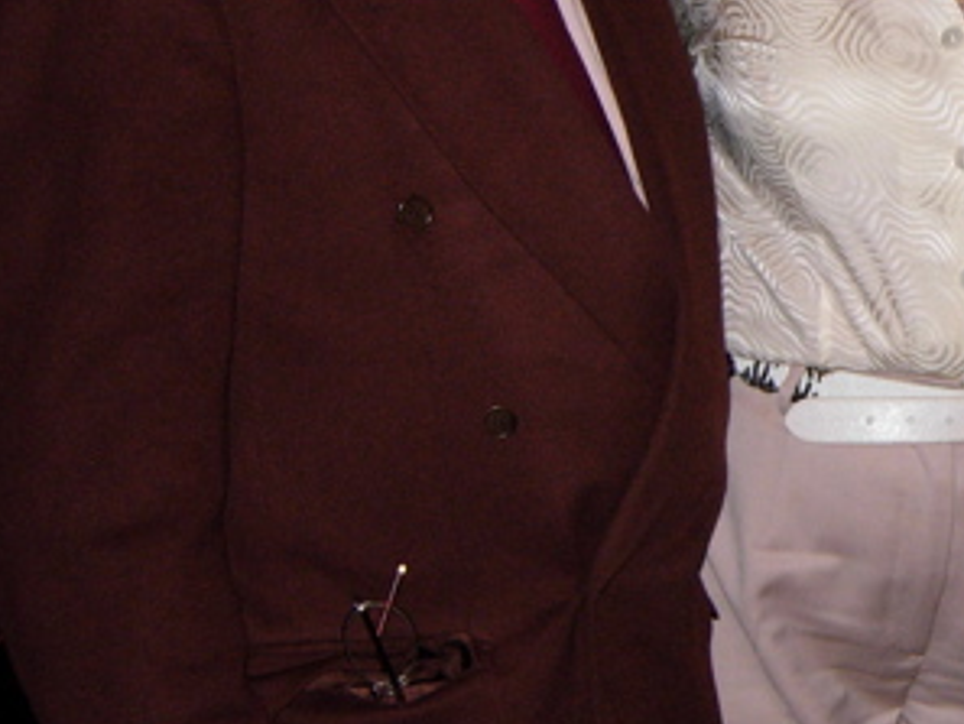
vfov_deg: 13.6
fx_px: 3037
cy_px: 268
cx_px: 1279
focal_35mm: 109
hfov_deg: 16.9
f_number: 2.7
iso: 91
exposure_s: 1/82.9
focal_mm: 7.5
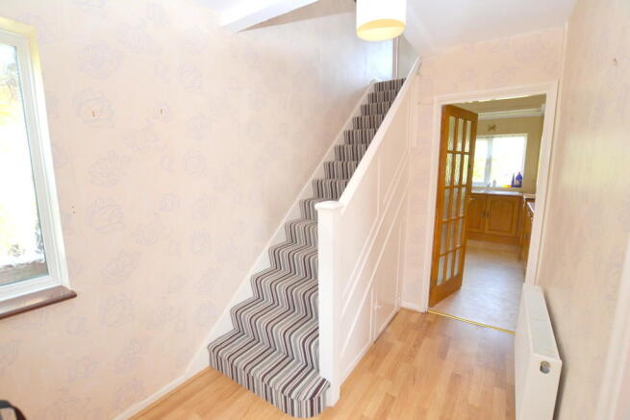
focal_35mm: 15
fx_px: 263
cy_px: 210
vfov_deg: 77.4
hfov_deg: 100.4
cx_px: 315
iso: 400
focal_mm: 10
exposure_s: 1/100
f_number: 5
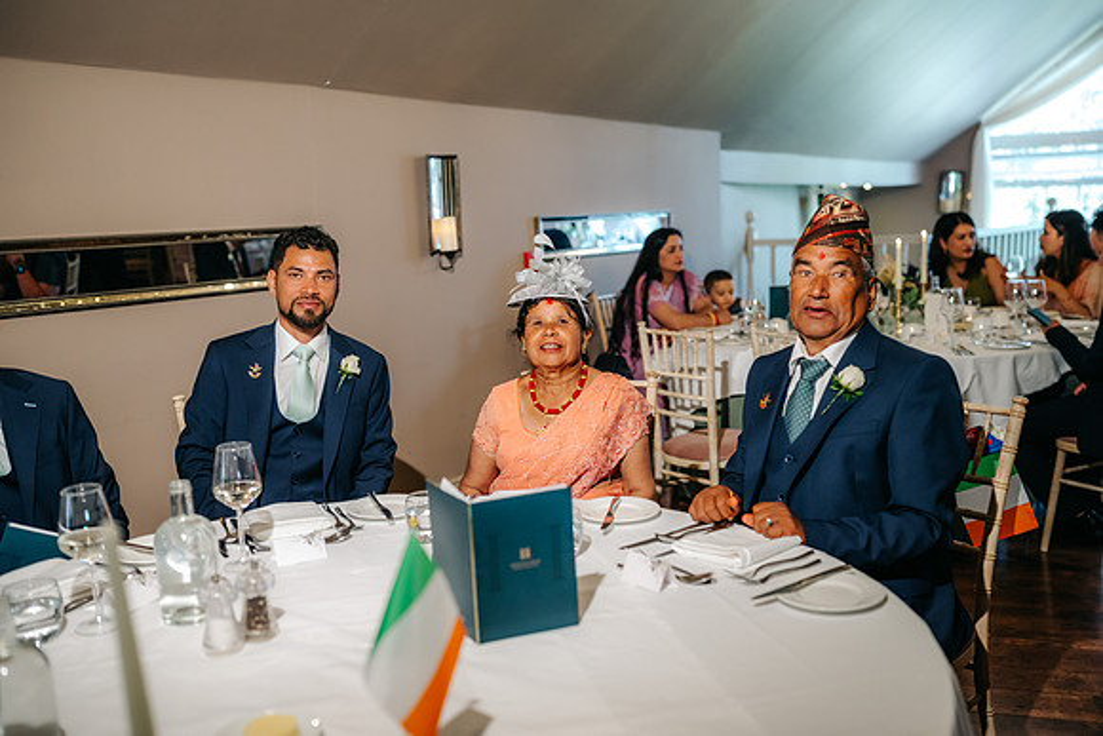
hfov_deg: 54.4
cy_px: 368
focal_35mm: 35
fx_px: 1073
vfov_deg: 37.9
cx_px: 552
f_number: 2
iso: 640
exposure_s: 1/200
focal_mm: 35
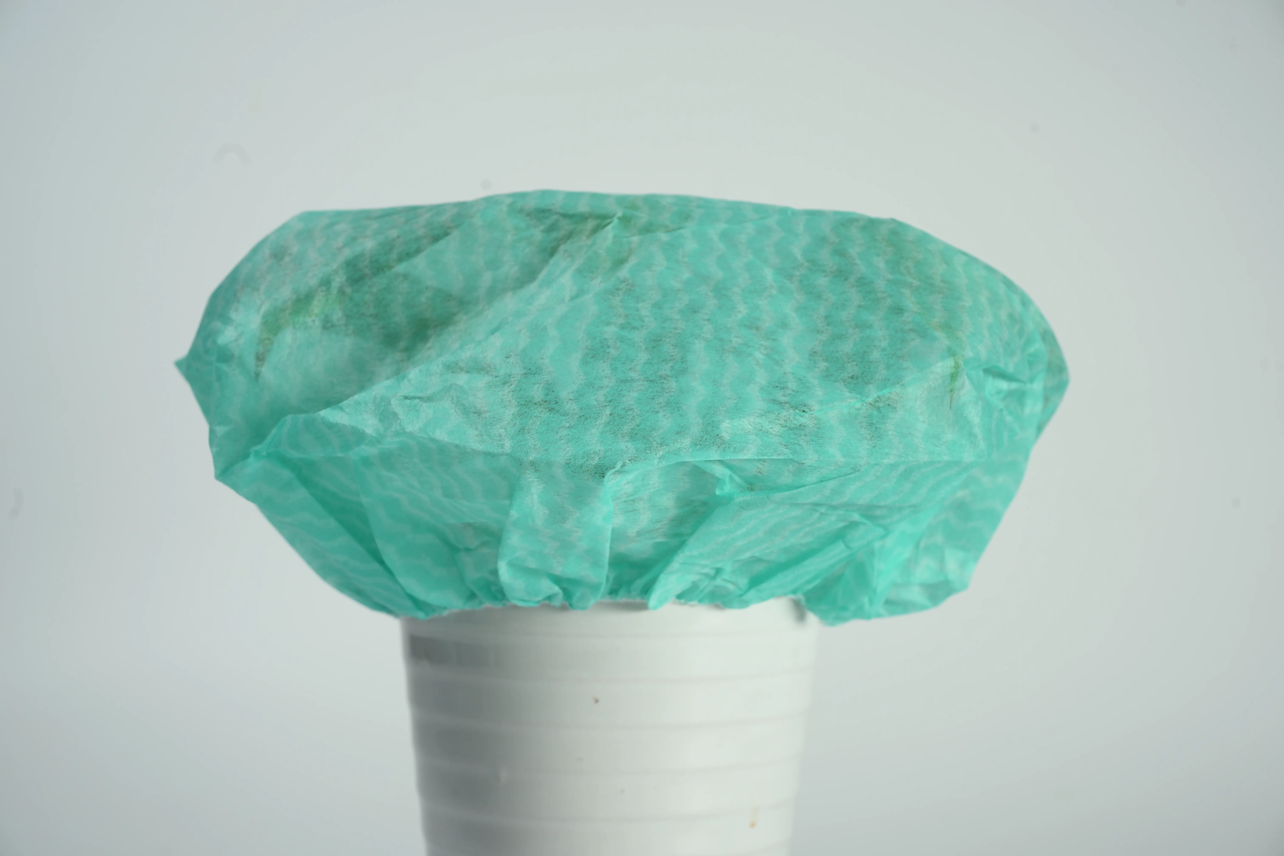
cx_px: 642
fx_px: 2211
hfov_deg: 32.4
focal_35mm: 62
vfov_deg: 21.9
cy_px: 428
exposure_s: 1/125
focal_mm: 62
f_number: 9
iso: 100
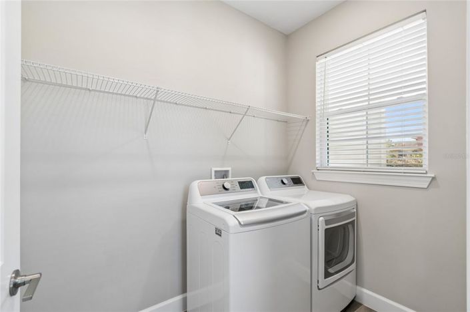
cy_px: 156
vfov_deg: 77.2
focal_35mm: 15
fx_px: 196
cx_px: 235
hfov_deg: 100.4
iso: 100
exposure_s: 1/20
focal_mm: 10
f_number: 7.1
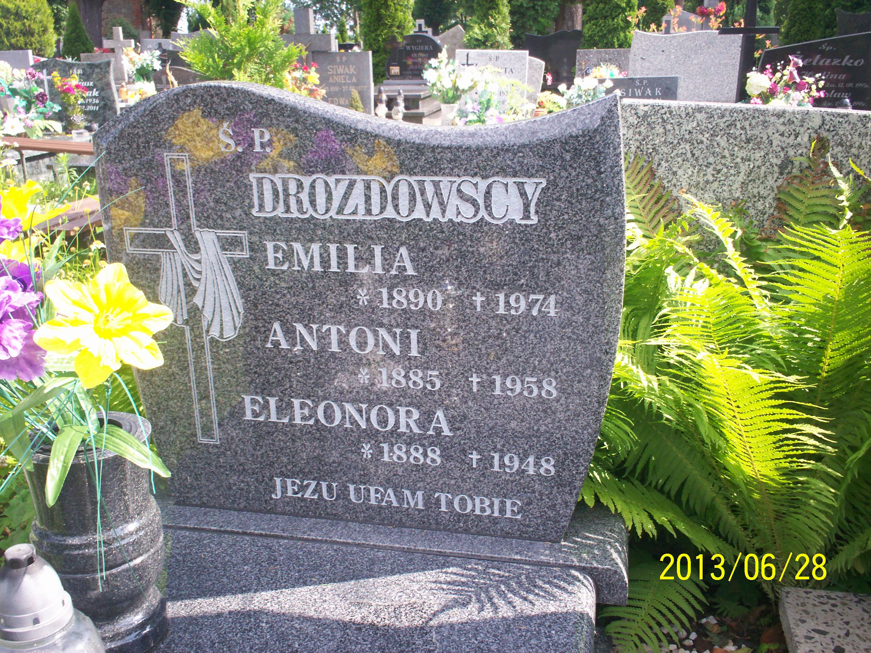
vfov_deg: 39.7
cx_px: 436
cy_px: 326
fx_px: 906
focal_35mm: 36
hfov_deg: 51.4
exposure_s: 1/102
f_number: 4.5
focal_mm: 6
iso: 100
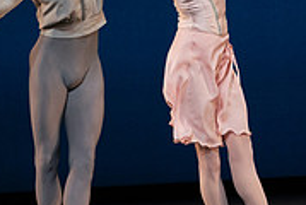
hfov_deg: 3.2
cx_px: 74
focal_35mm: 647
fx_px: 5509
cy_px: -3
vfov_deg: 2.1
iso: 3200
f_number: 8
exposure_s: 1/500
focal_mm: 200
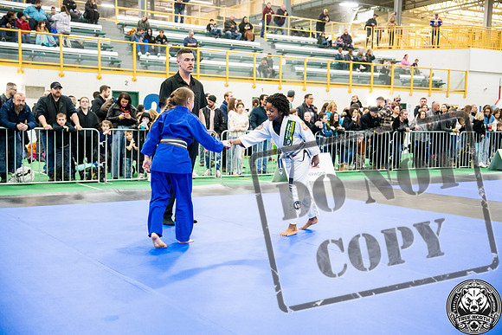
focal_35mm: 45
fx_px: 628
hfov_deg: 43.6
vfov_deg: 29.9
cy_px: 168
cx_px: 251
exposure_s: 1/400
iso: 4000
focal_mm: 45
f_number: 2.8
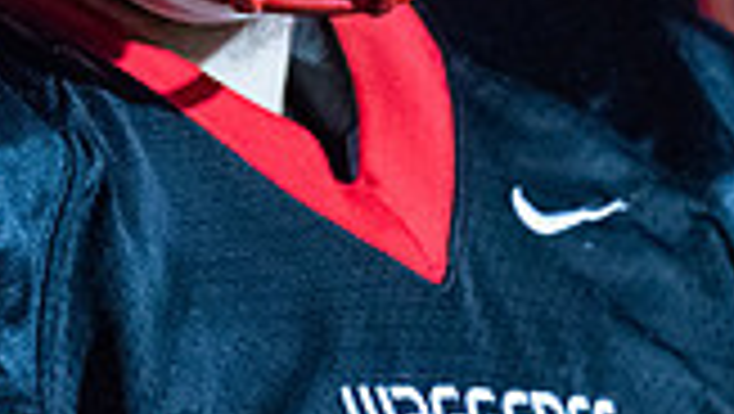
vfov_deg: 0.7
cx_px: 194
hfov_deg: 1.3
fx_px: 32607
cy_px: -286
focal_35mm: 1674
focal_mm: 300
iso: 8000
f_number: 3.2
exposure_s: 1/1000
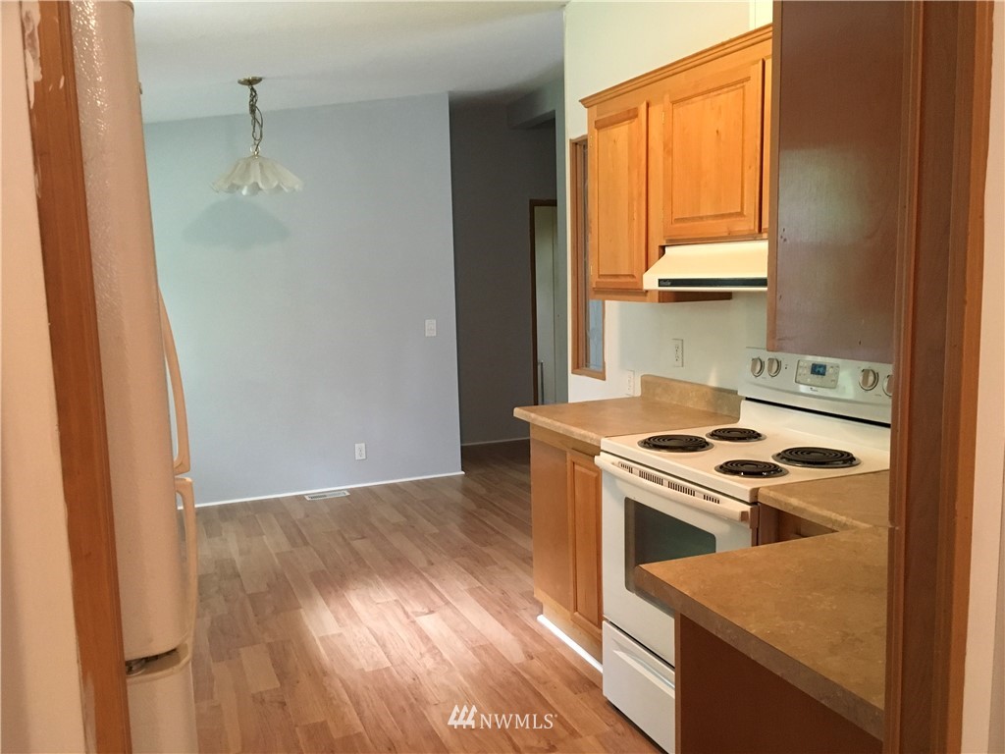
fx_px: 842
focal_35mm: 29
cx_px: 502
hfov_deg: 61.7
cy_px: 377
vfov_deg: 48.2
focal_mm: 4.15
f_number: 2.2
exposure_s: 1/15
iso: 200
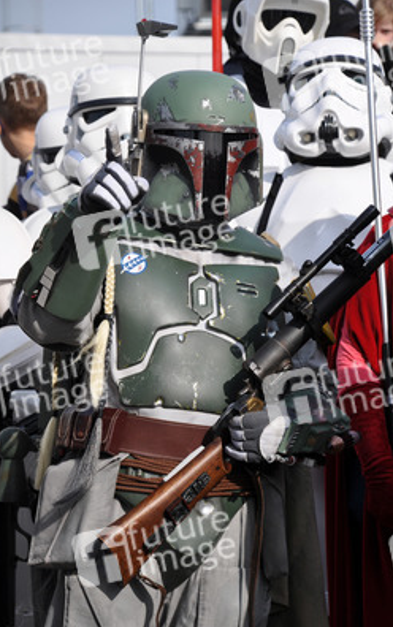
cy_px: 312
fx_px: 2507
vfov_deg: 14.3
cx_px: 200
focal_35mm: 147
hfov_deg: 9.0
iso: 200
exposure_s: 1/640
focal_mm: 95
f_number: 6.3
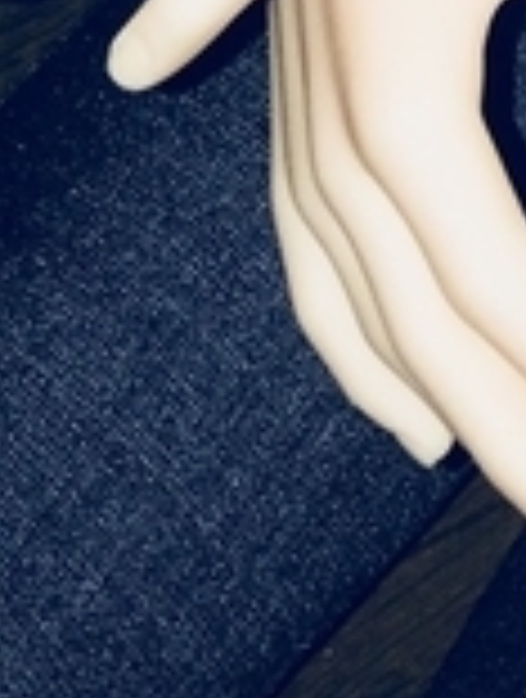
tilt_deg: -29.2
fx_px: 3854
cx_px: 1187
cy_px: -1504
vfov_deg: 8.4
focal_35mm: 191
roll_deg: -4.4
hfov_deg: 7.4
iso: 25
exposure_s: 1/47
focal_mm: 4.15
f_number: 2.2
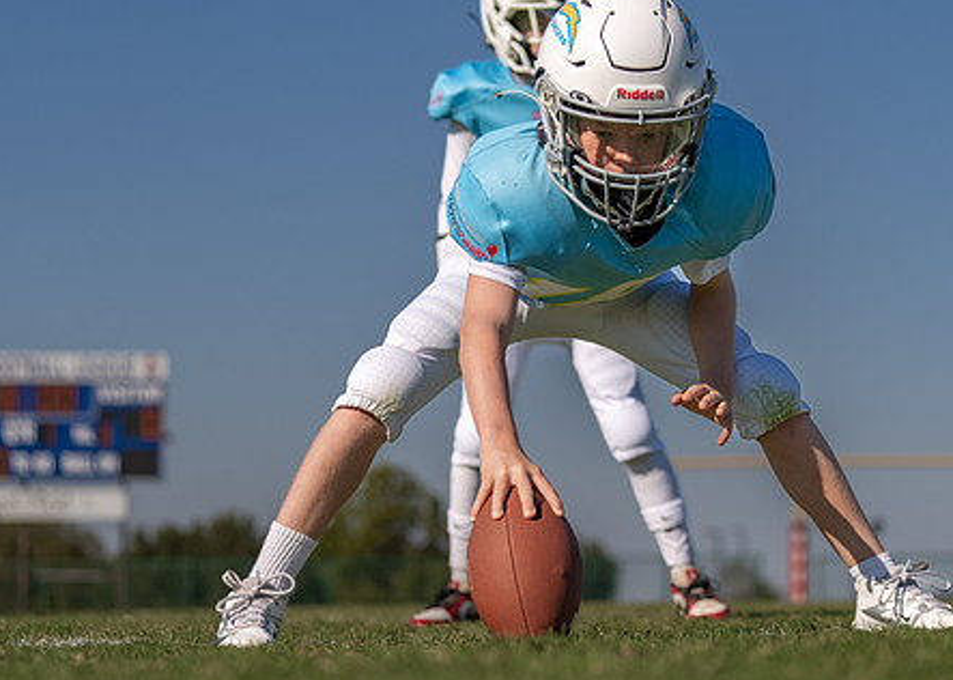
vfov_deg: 11.1
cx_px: 671
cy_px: 181
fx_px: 3490
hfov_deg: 15.5
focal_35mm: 129
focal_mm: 70
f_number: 3.2
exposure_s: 1/4000
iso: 100
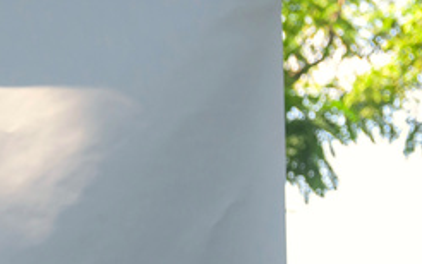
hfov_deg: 15.8
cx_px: -84
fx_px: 1461
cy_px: 470
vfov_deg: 9.8
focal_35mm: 127
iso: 640
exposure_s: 1/400
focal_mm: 30
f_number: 5.6
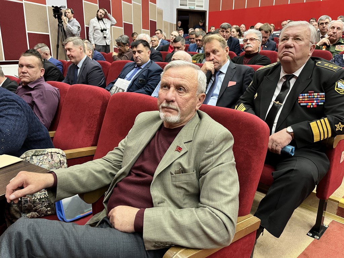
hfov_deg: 67.3
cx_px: 172
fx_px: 258
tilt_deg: -15.8
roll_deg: -0.1
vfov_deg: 53.1
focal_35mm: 26
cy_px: 129
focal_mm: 5.1
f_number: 1.6
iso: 200
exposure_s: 1/50
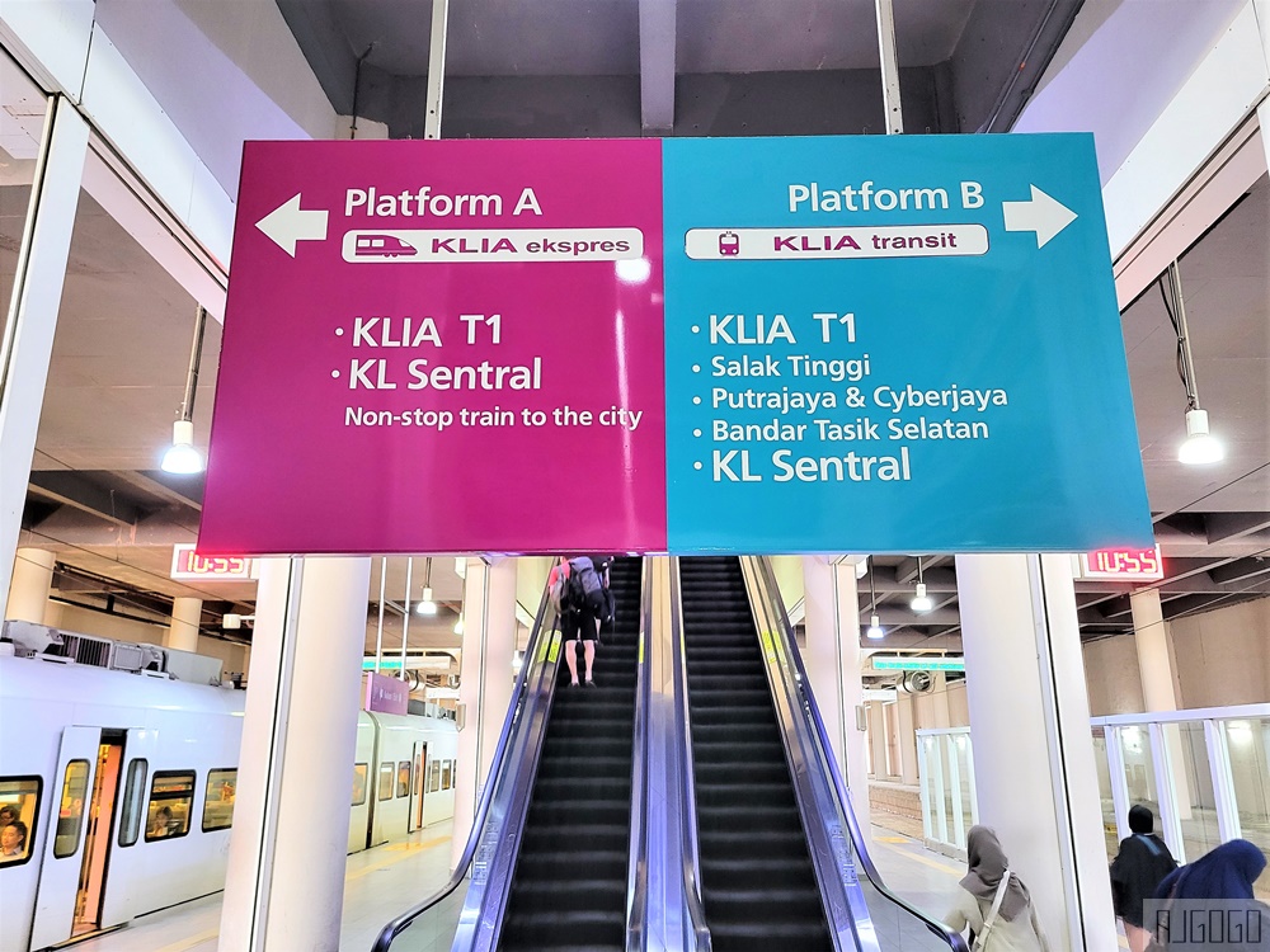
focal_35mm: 26
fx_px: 954
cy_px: 476
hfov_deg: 67.3
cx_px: 635
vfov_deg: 53.1
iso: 500
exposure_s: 1/33
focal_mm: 5.4
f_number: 1.8
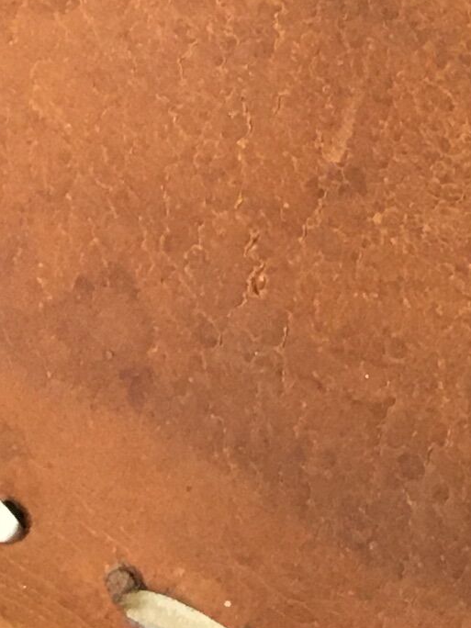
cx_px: 153
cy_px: -979
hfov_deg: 8.7
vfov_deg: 9.9
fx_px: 3102
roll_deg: +2.0
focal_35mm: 171
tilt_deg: -37.4
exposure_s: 1/33
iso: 64
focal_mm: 4.15
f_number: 2.2
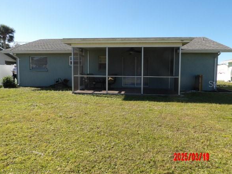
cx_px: 120
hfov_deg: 67.3
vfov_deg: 53.0
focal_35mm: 26
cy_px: 84
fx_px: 174
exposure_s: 1/595
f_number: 3.2
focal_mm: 4.3
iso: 100
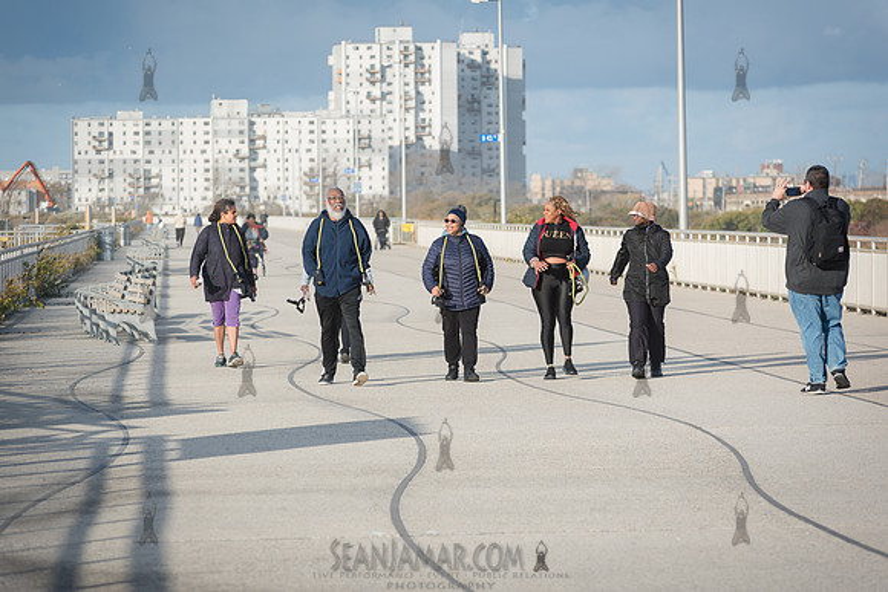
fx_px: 3843
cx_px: 444
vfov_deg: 8.8
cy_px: 296
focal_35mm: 156
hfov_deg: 13.2
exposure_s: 1/400
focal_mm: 155
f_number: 5.6
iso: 100
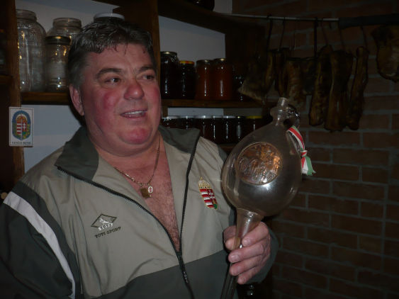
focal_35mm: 35
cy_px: 150
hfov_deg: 52.6
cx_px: 200
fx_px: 403
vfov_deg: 40.7
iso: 100
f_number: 2.8
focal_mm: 5.8
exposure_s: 1/30
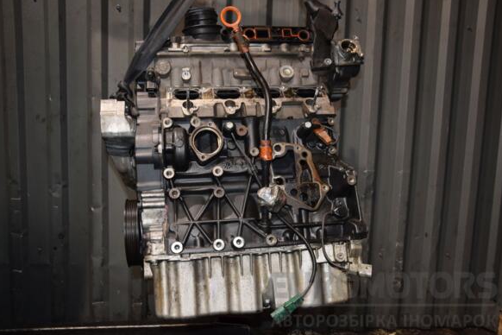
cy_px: 170
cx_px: 254
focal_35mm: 34
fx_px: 474
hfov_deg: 55.8
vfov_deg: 38.9
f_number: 5
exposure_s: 1/60
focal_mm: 22
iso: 800
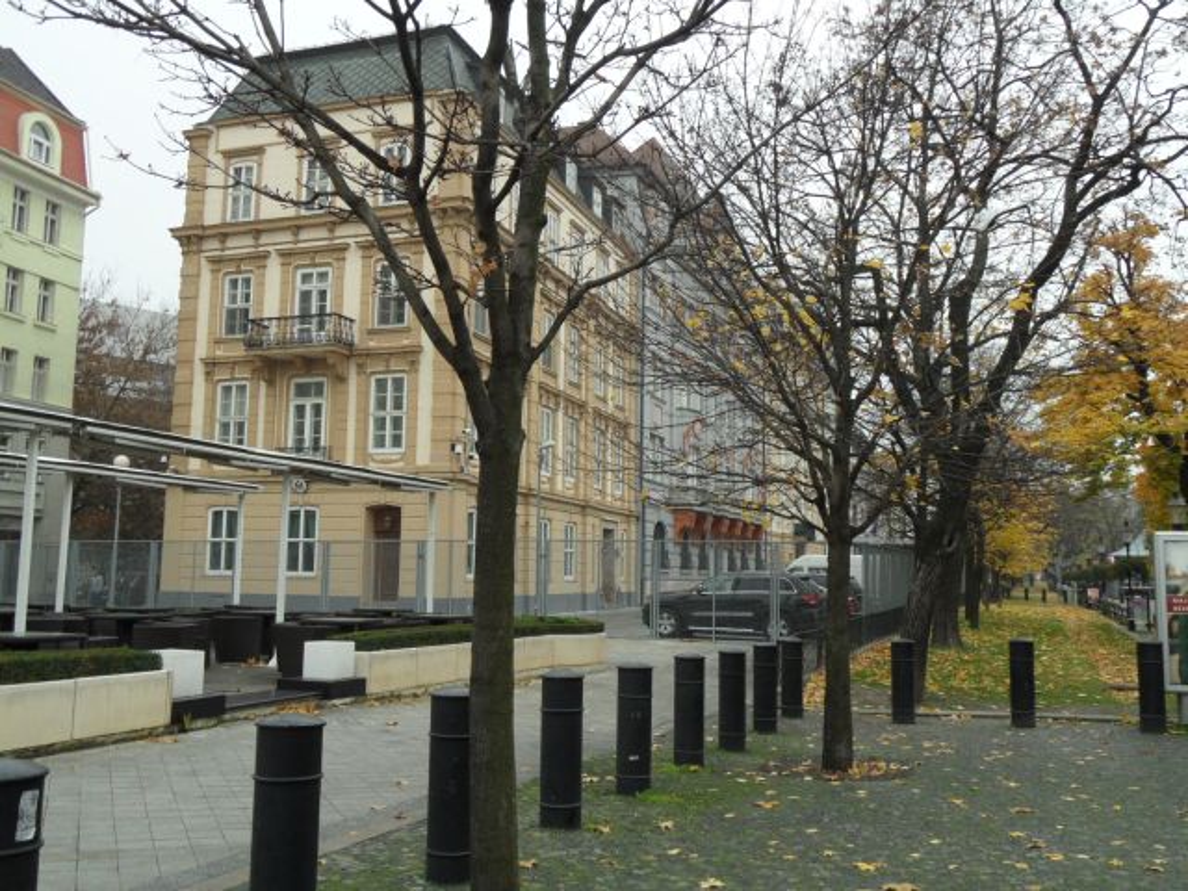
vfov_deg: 44.2
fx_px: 1098
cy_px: 446
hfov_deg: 56.8
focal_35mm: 32
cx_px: 594
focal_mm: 5.3
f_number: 3.4
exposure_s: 1/180
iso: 80
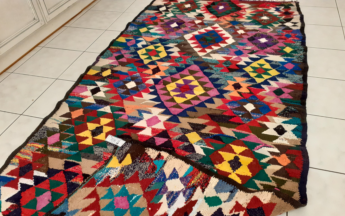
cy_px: 130
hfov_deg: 64.6
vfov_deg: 42.9
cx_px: 171
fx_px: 273
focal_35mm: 29
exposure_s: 1/50
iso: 200
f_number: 1.9
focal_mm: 3.6
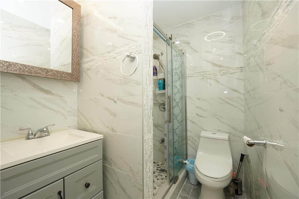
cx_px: 150
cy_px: 100
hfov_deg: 100.4
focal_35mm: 15
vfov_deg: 77.3
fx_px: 125
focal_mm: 10
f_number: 4.5
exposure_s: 1/125
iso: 640
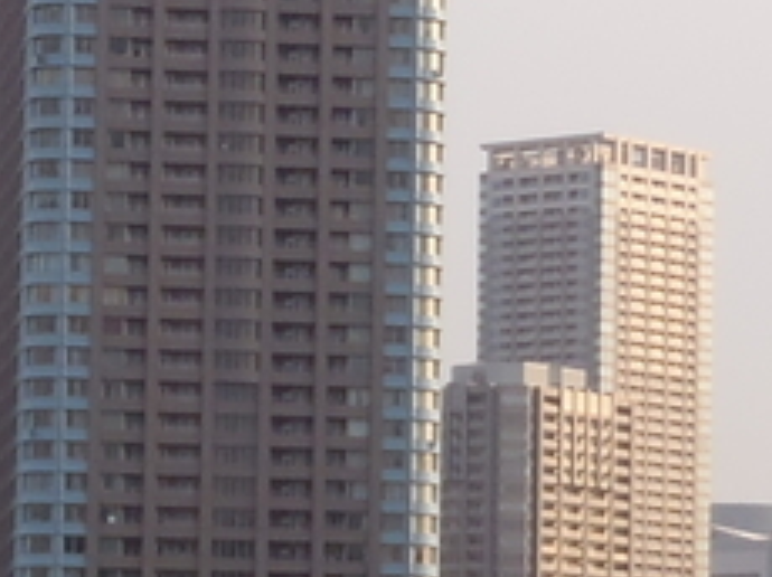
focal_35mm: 256
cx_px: 363
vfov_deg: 5.8
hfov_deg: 7.7
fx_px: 5703
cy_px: 335
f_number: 4.9
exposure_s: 1/250
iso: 80
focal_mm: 8.8
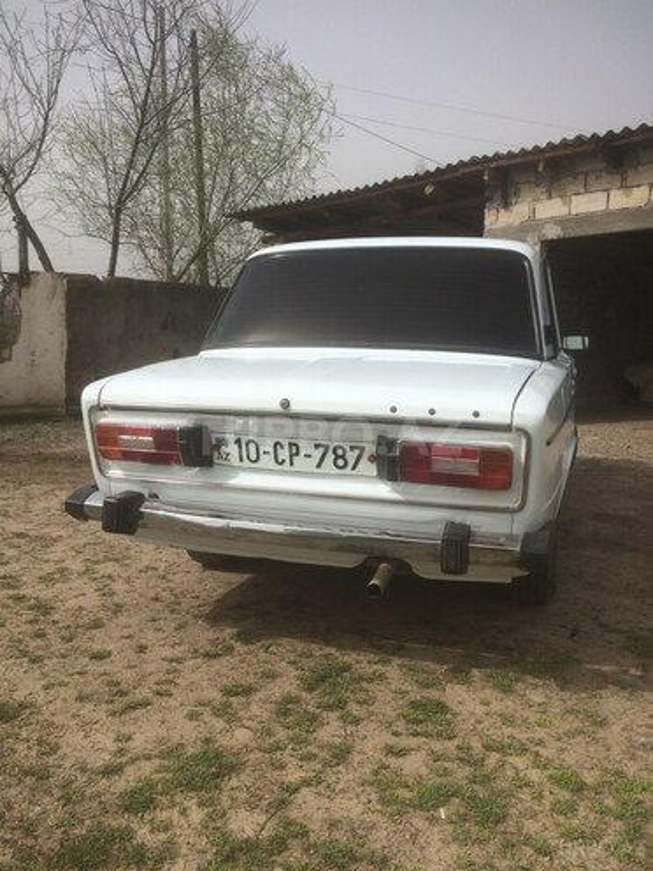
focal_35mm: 29
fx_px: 729
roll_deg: +0.0
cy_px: 436
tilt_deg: -13.3
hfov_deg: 48.2
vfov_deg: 61.7
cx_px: 326
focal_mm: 4.15
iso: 32
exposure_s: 1/2564
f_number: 2.2
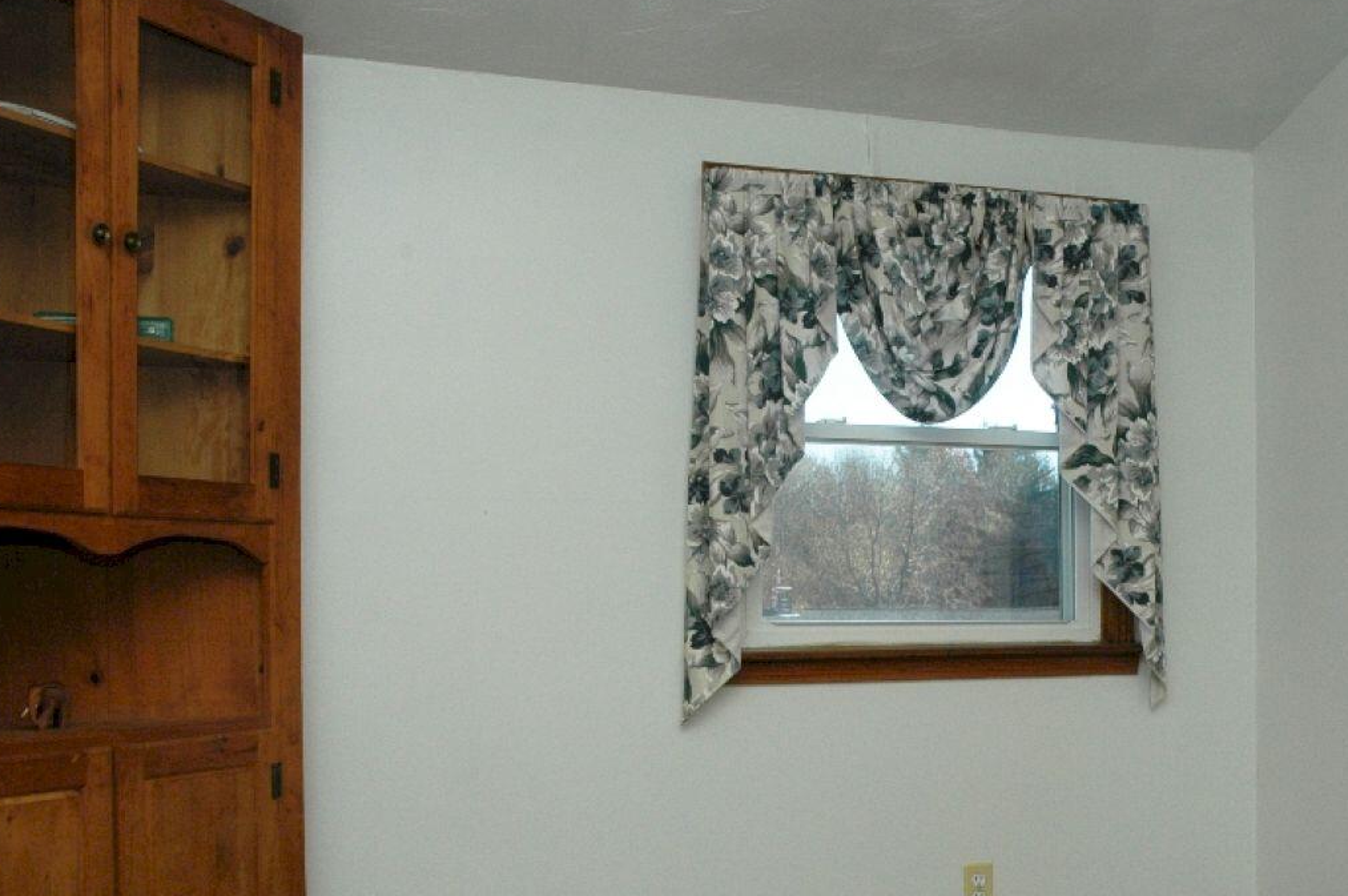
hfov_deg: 39.5
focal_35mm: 49
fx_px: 1833
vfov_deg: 27.3
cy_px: 603
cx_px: 981
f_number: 10
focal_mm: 22
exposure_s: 1/125
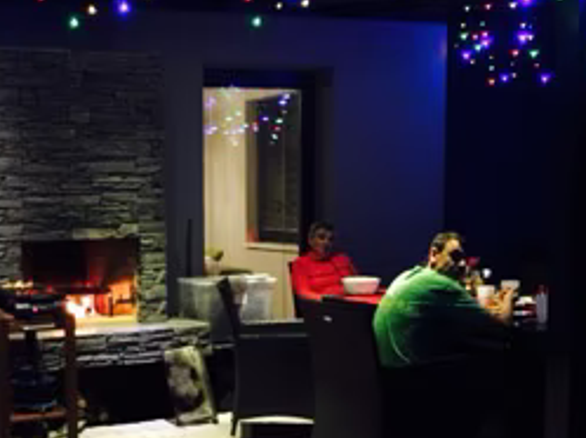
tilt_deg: -5.7
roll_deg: +1.0
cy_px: 285
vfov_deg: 25.9
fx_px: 947
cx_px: 127
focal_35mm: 56
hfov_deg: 33.5
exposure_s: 1/17
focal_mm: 4.15
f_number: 2.2
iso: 640
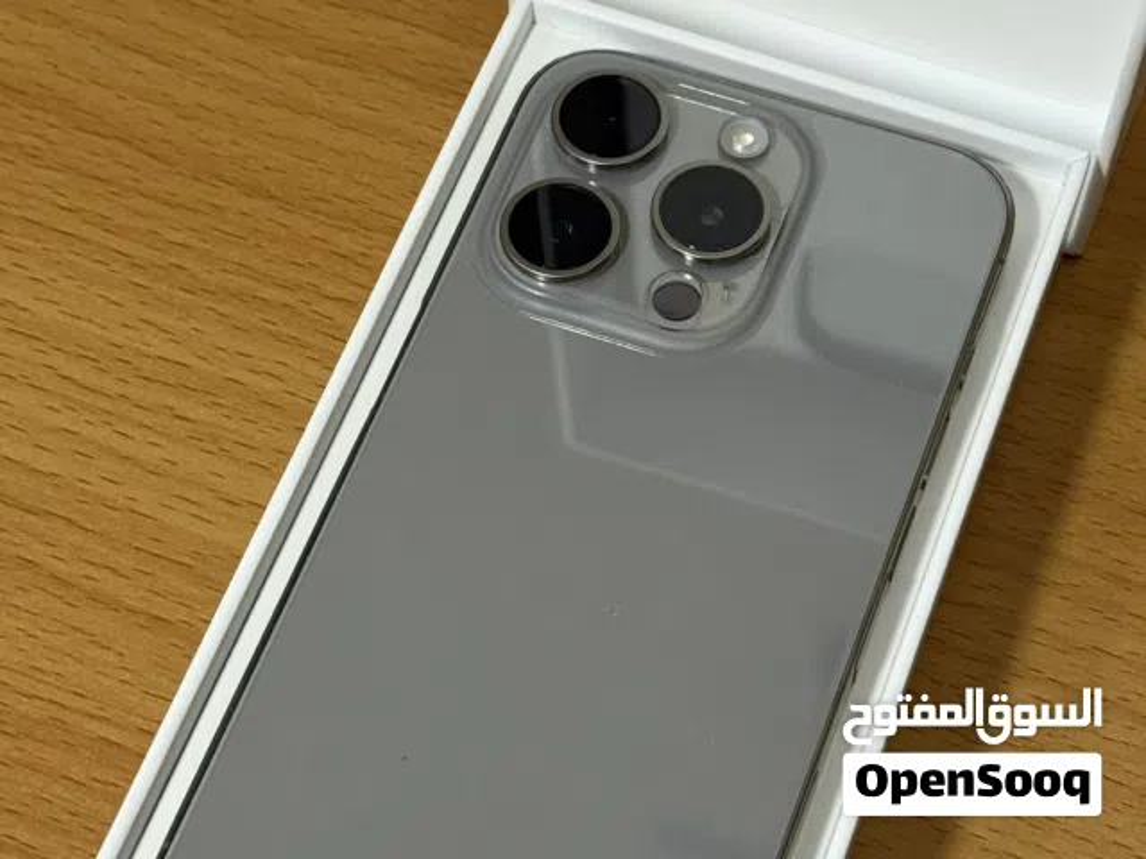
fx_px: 1589
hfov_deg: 39.7
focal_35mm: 48
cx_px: 573
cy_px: 430
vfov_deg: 30.3
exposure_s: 1/50
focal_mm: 6.76
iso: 160
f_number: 1.78
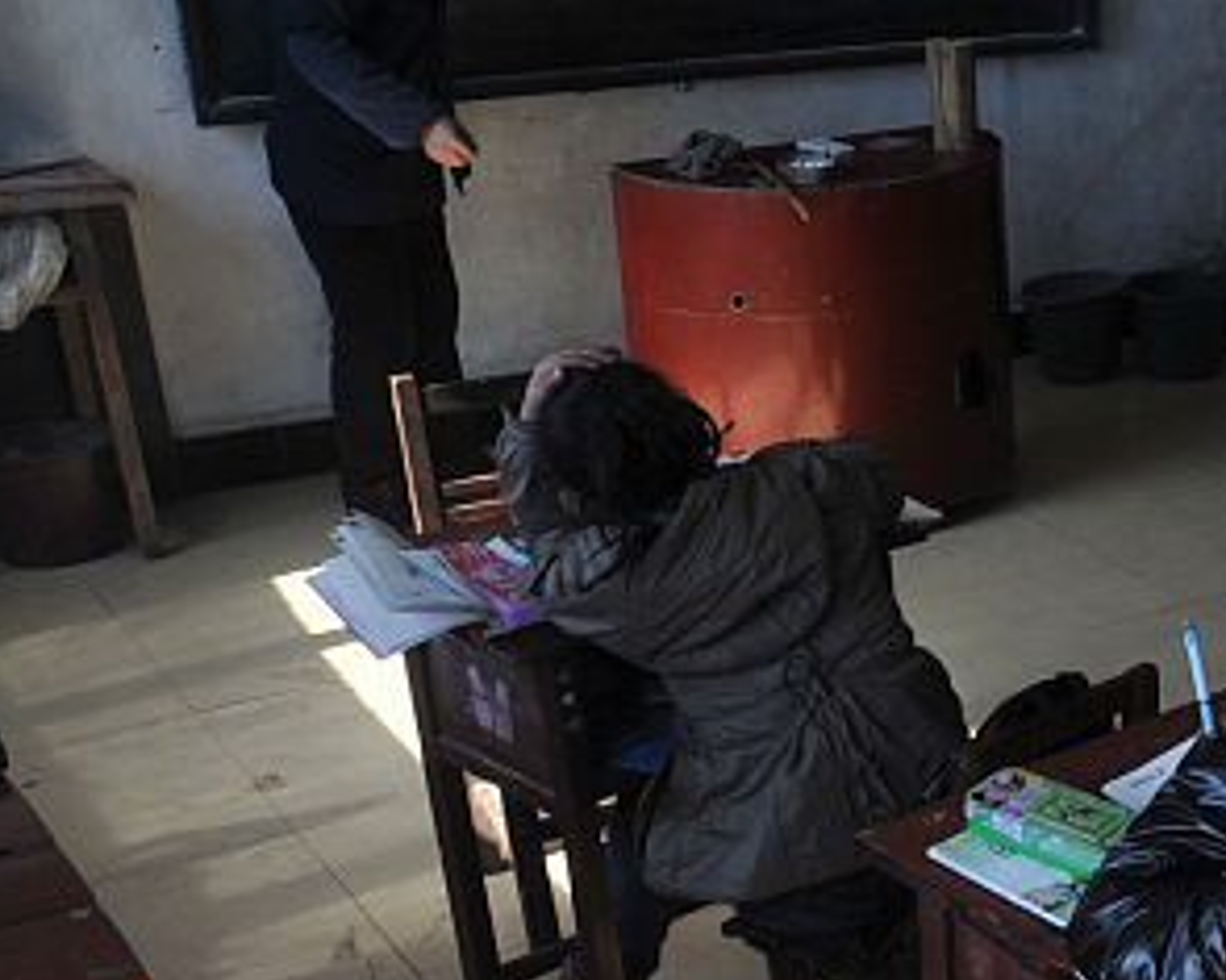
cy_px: 721
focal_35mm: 65
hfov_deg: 25.7
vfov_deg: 23.3
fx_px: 2358
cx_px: 1522
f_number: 8
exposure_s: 1/125
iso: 320
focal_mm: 17
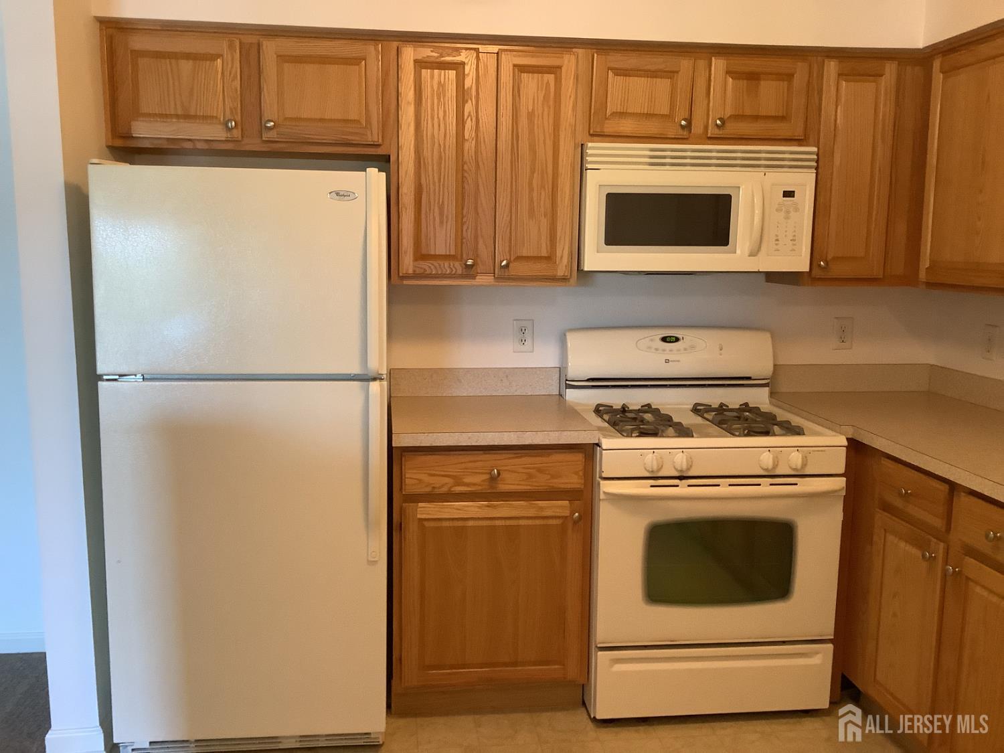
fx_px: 899
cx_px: 502
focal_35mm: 31
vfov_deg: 45.4
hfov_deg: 58.4
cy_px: 376
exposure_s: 1/60
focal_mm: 3.3
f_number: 2.4
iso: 320
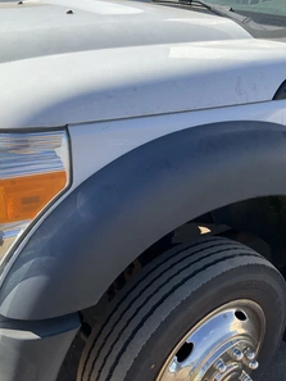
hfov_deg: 36.4
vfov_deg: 47.8
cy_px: 190
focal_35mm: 39
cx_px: 195
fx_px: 429
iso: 25
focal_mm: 3
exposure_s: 1/816
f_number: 1.8
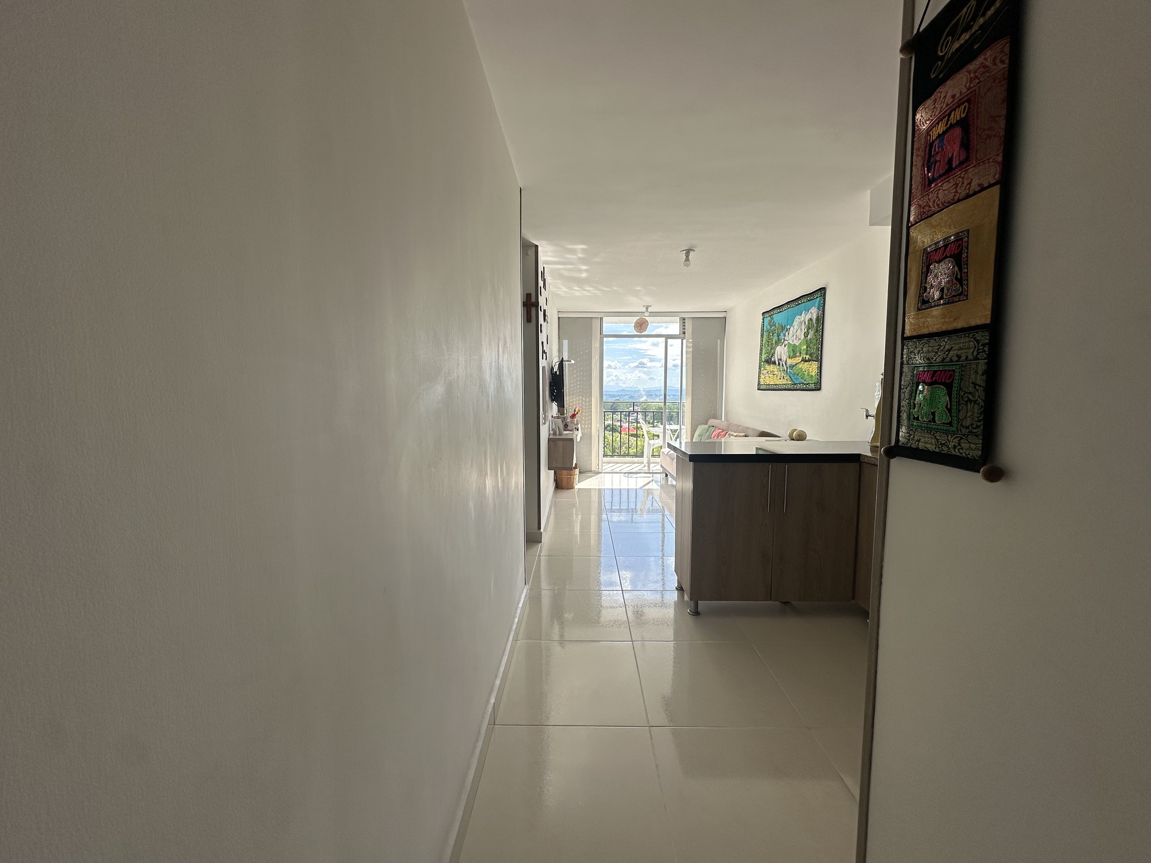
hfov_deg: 102.1
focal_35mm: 14
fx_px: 466
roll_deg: -0.7
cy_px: 432
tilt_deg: -4.8
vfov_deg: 85.7
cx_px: 576
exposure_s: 1/593
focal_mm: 2.22
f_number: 2.2
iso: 40
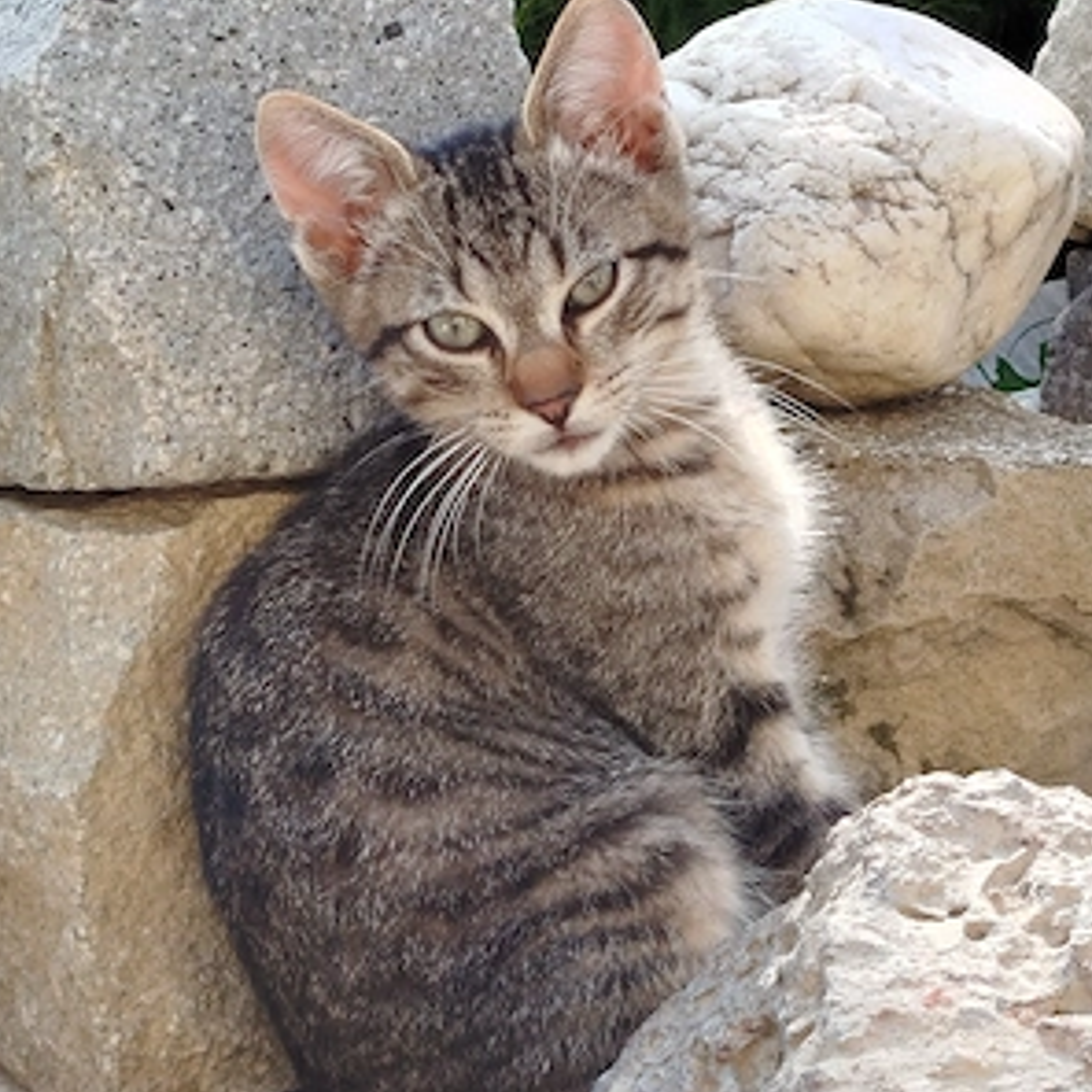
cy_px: 391
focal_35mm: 154
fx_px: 5496
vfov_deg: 11.3
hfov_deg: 11.3
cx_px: 546
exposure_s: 1/120
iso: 50
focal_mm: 5.31
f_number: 1.7
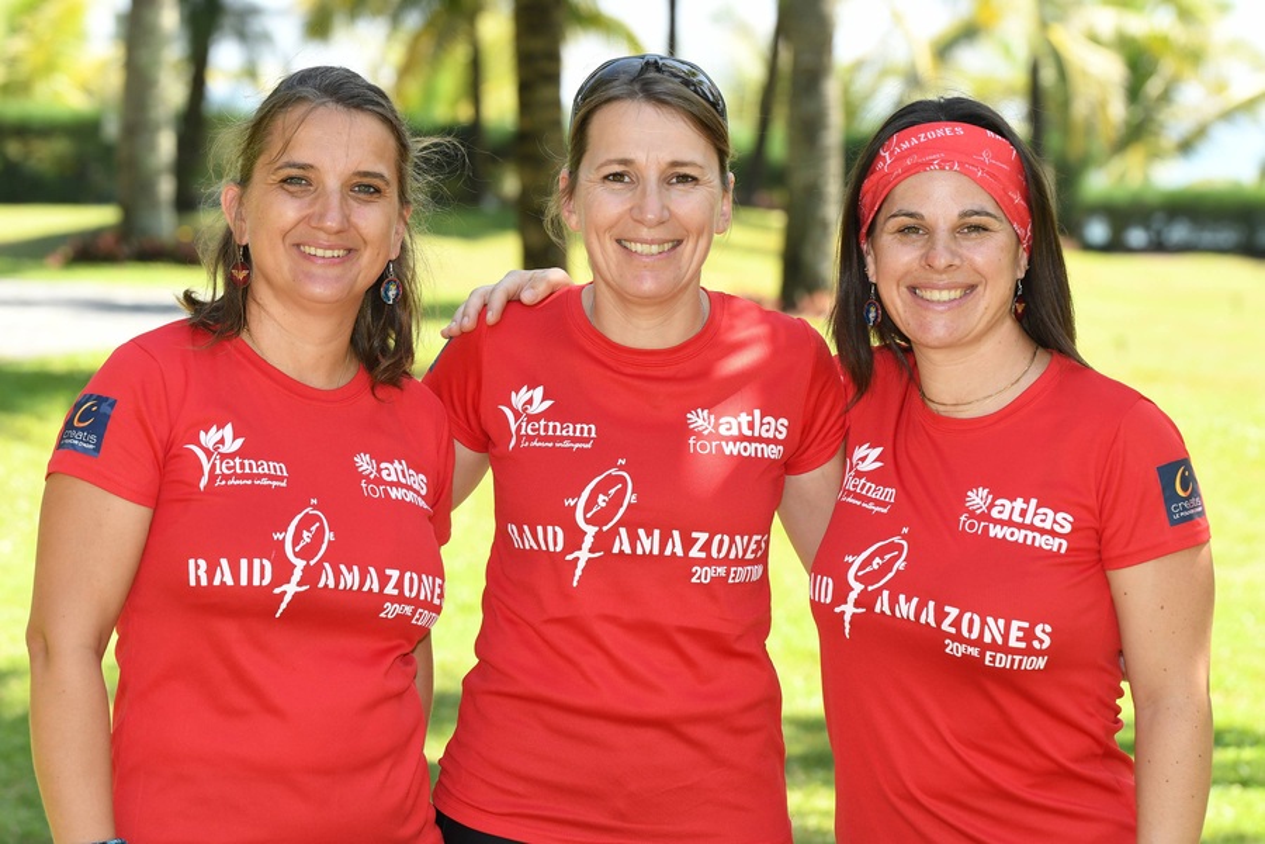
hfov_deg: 13.4
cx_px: 632
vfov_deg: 9.0
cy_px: 422
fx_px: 5376
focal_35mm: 153
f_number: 5
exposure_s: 1/250
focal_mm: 102
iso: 200
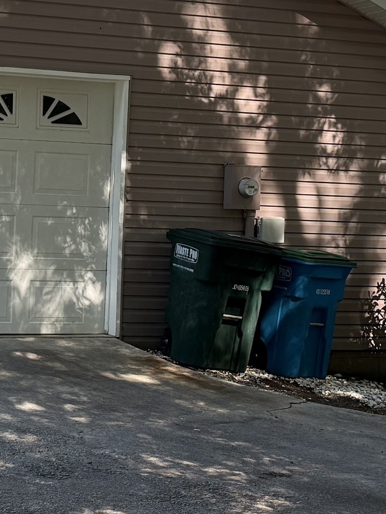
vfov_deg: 22.0
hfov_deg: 16.2
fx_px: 1323
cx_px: -25
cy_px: 195
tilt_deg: +0.5
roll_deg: -2.2
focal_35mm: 89
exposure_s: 1/1106
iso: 100
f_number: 1.78
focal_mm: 6.76
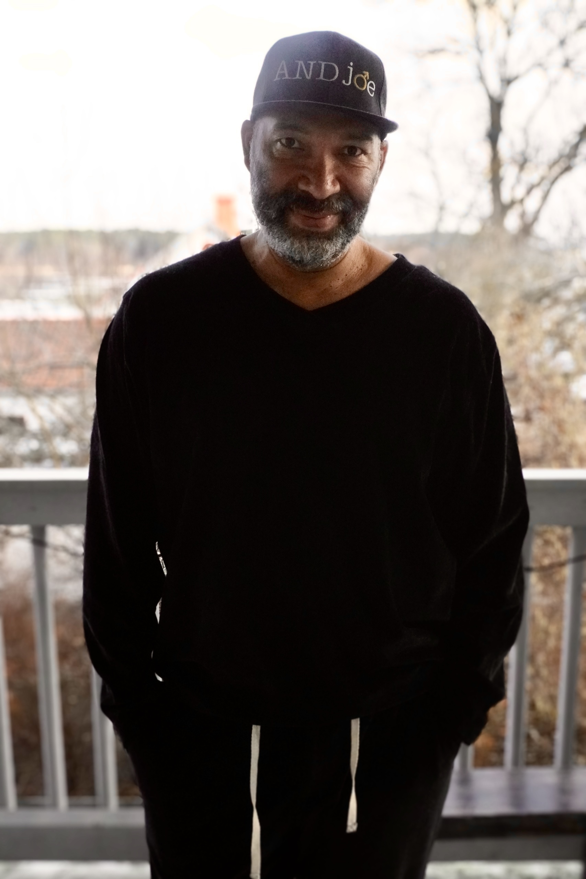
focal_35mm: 38
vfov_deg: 51.3
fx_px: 916
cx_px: 293
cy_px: 440
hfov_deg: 35.5
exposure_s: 1/160
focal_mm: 25
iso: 6400
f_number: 18
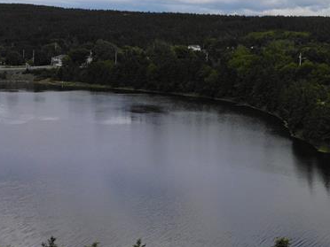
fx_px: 629
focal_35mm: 66
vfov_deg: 21.9
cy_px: 46
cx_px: 373
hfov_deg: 26.7
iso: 101
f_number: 2.8
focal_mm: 4.5
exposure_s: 1/1571
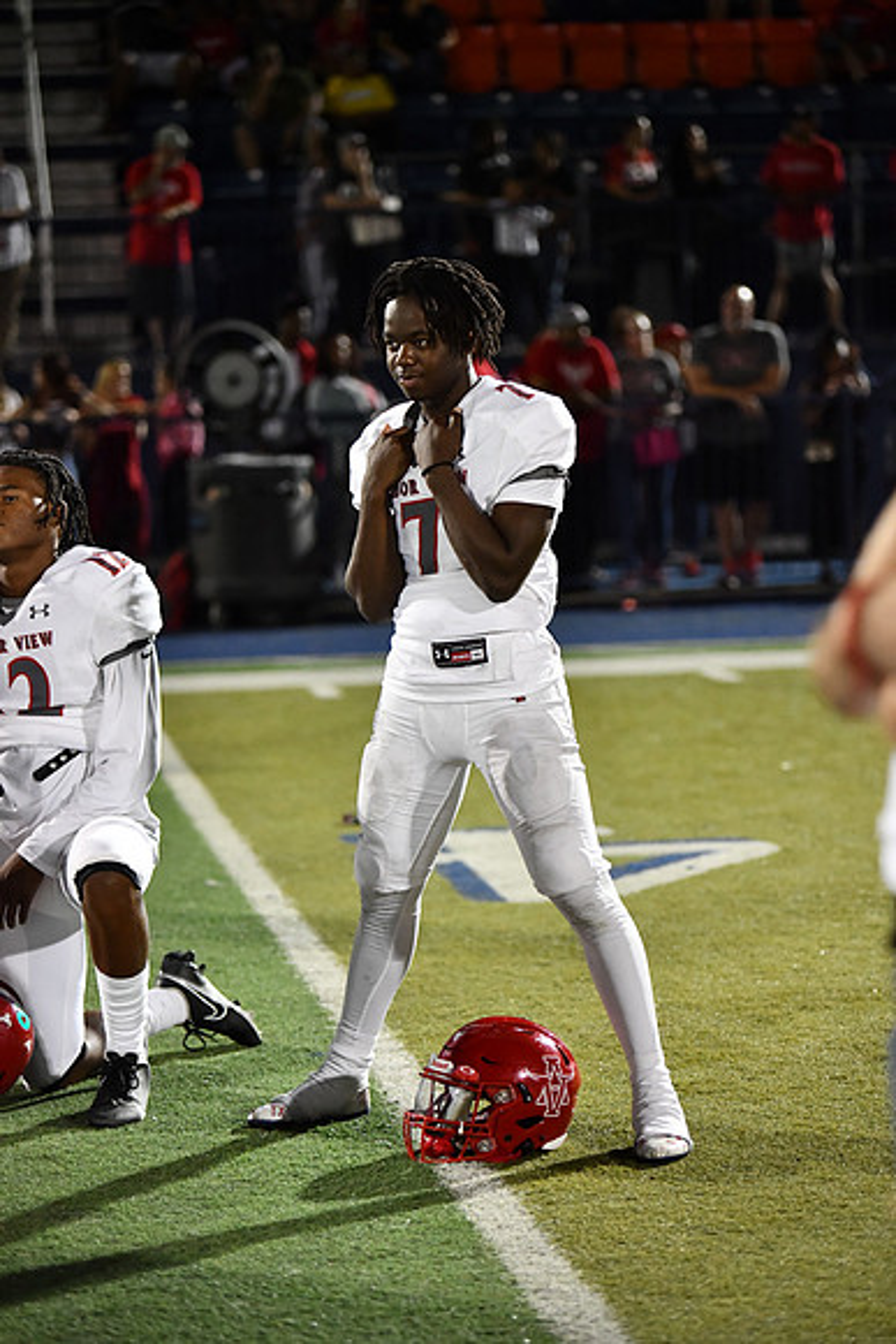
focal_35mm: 112
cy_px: 672
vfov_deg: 18.3
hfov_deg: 12.2
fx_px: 4179
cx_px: 448
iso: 5600
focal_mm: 112
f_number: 2.8
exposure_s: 1/1250
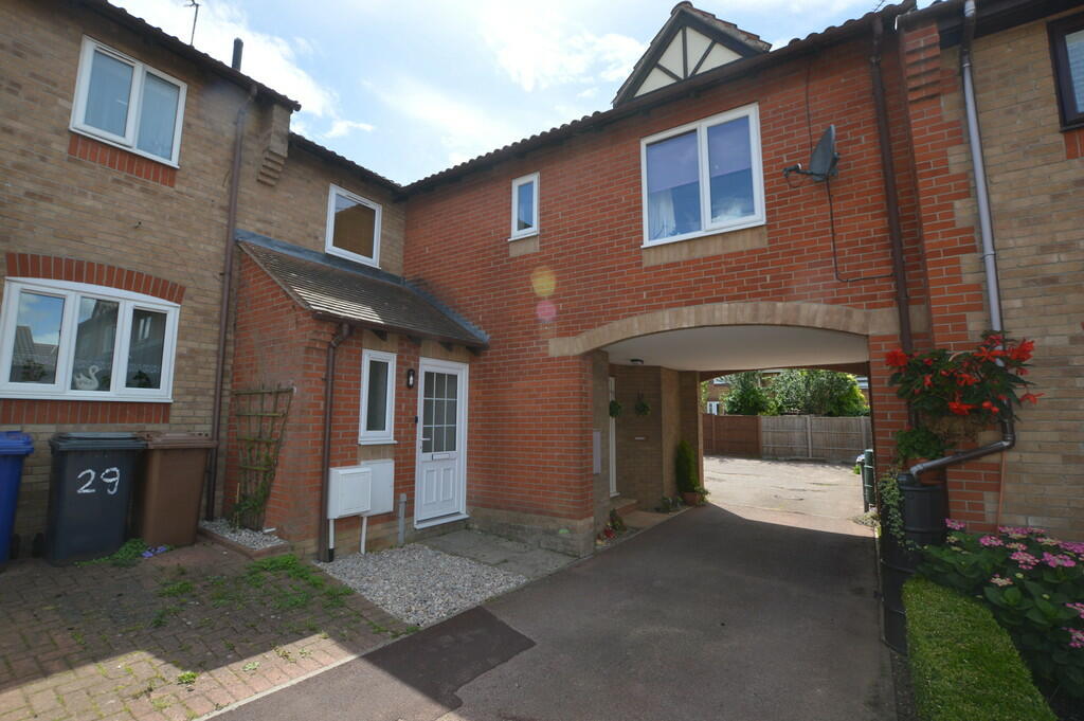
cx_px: 542
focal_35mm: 15
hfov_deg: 100.4
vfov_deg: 77.2
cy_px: 360
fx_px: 451
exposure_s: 1/200
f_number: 7.1
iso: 100
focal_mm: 10
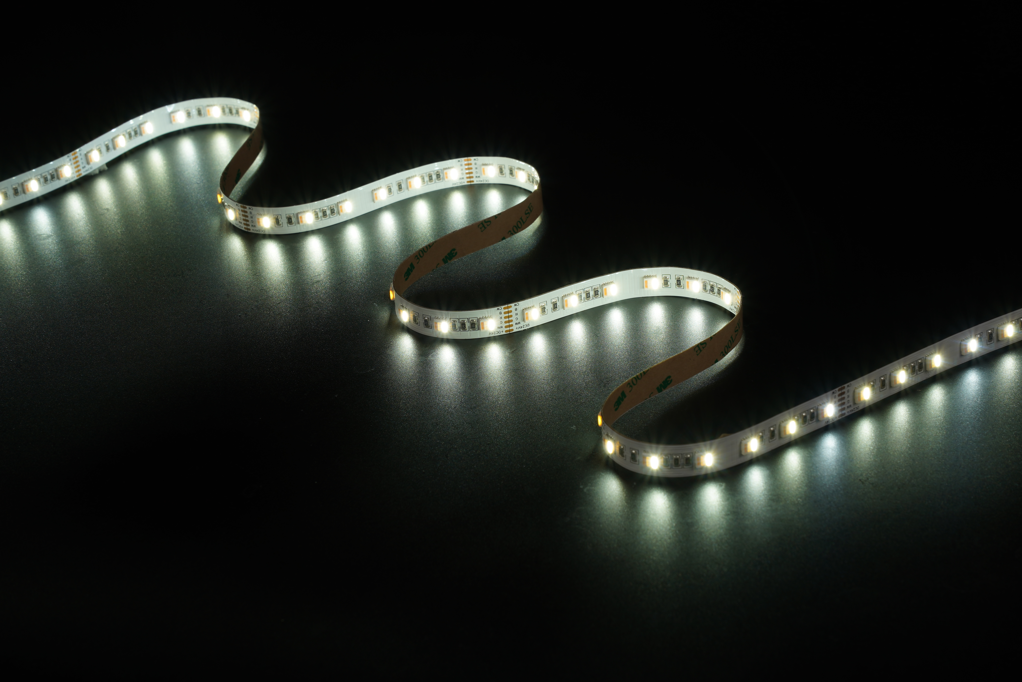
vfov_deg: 19.7
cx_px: 511
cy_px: 341
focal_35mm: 69
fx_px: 1959
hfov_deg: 29.2
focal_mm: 69
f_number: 14
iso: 100
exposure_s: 1/10
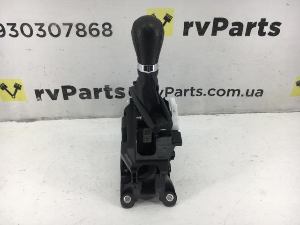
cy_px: 112
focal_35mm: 29
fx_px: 251
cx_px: 150
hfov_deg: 61.7
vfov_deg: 48.2
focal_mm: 4.15
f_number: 2.2
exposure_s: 1/50
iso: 25
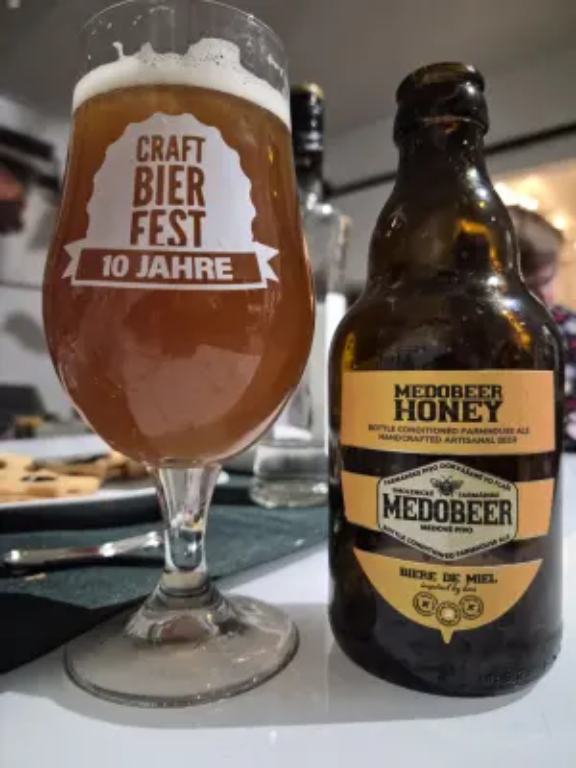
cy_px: 384
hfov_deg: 58.9
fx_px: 510
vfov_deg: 73.9
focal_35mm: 23
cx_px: 288
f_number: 1.8
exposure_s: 1/50
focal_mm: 5.4
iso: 1600
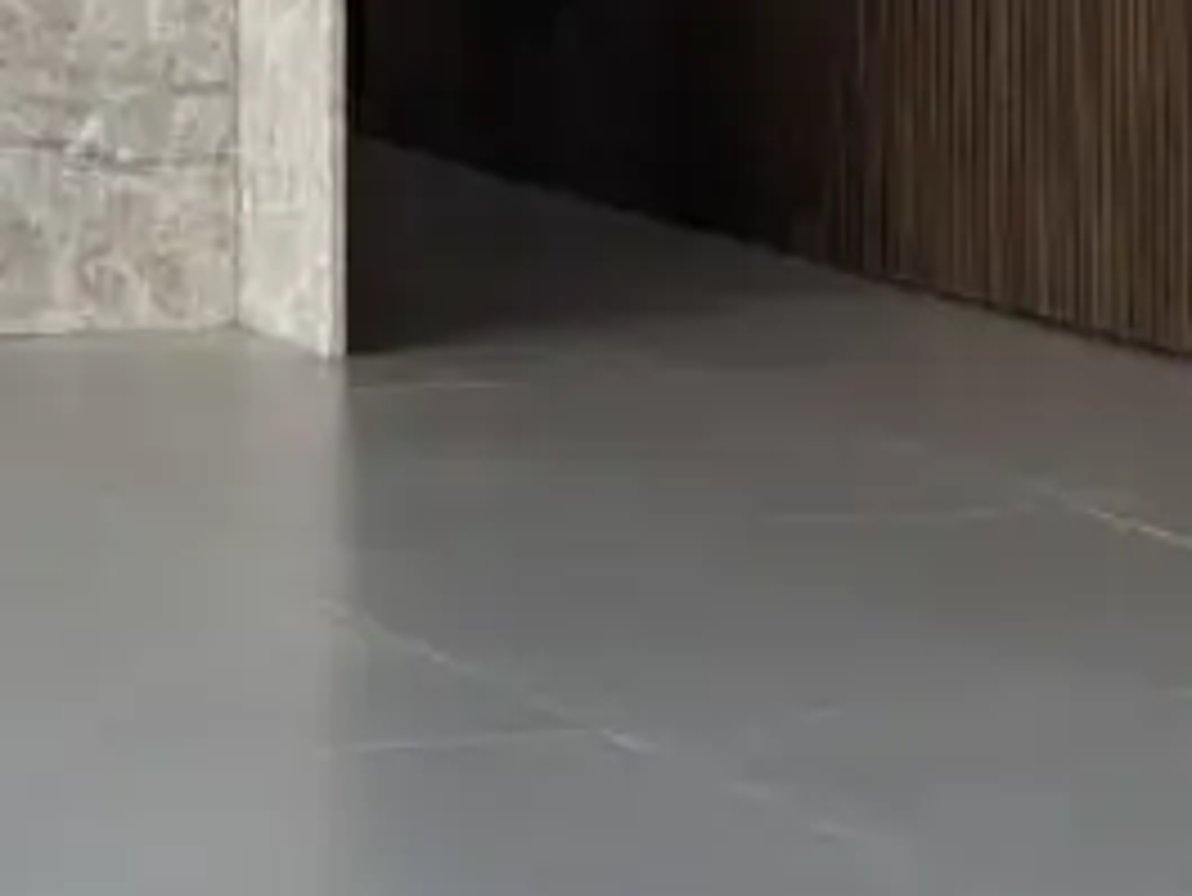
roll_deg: +0.4
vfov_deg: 7.1
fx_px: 6925
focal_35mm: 201
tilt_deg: +3.6
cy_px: -955
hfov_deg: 9.7
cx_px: -225
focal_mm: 5.96
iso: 32
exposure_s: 1/128
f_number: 1.6
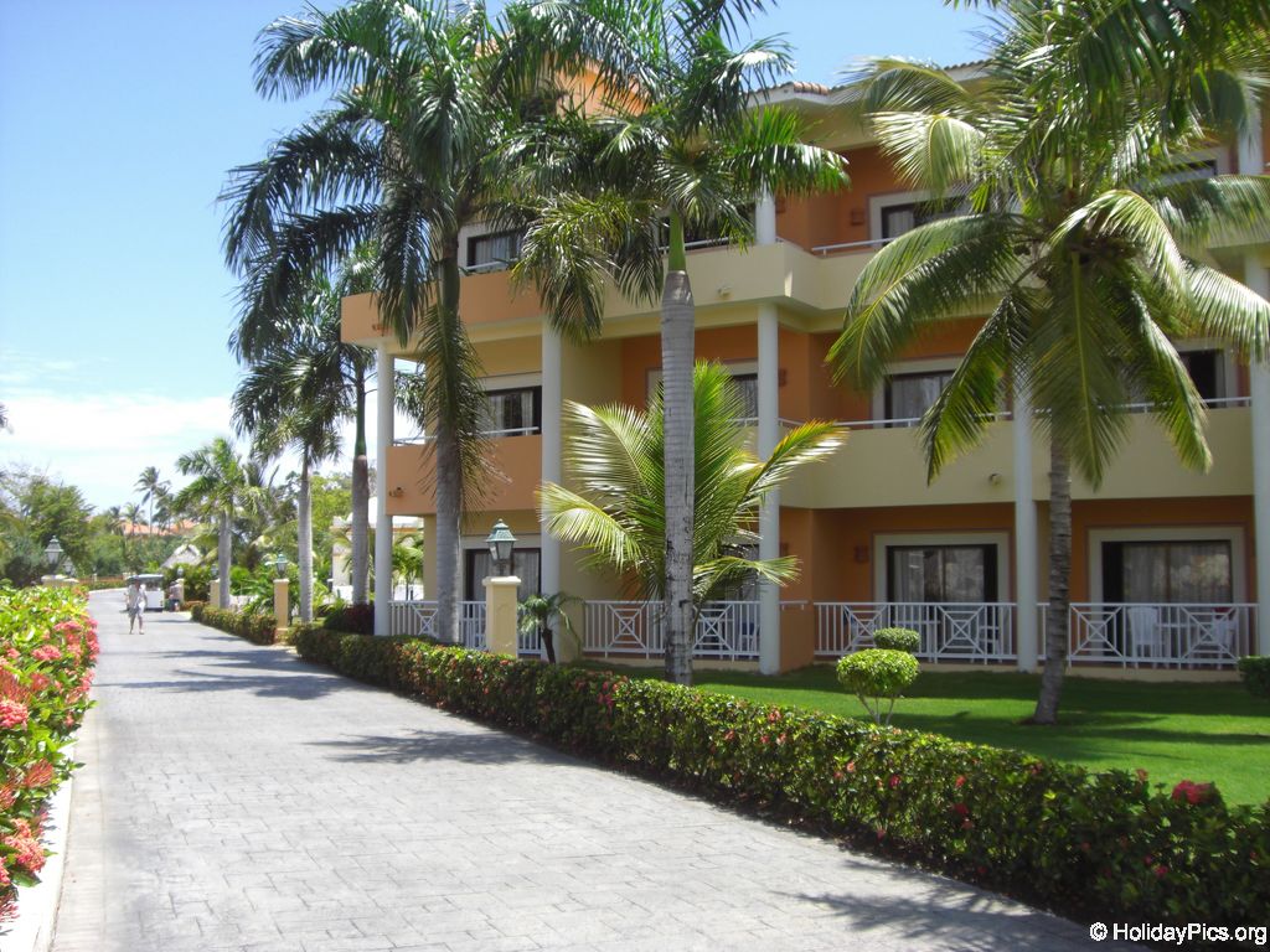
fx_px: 1394
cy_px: 476
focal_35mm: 38
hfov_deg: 49.0
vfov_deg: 37.7
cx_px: 635
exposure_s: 1/640
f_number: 2.7
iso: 64
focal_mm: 6.2
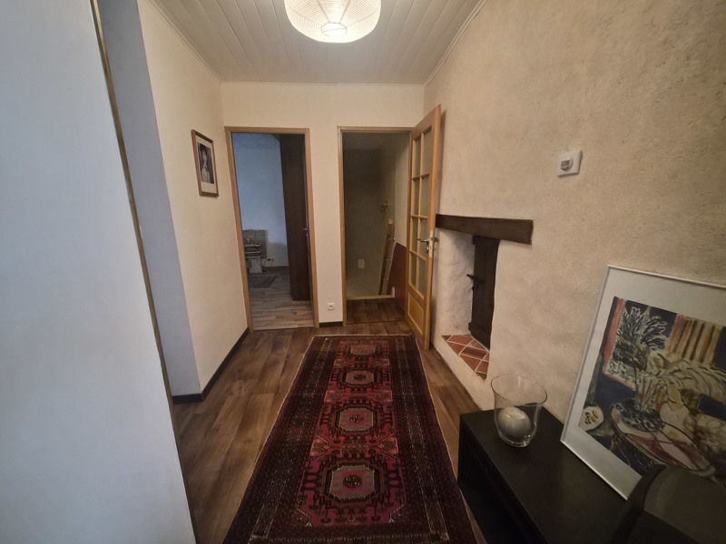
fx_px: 273
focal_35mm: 13
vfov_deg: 89.9
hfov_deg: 106.2
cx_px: 363
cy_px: 272
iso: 1000
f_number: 2.2
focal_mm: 1.7
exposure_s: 1/50
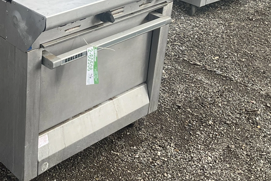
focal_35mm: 61
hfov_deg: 31.5
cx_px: 33
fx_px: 459
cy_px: 12
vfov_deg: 21.7
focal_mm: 3
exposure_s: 1/620
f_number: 1.8
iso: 25
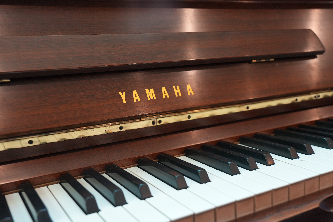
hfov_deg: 51.3
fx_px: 347
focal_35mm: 38
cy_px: 111
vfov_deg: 35.5
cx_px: 166
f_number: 3.5
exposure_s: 1/60
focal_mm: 25
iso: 640
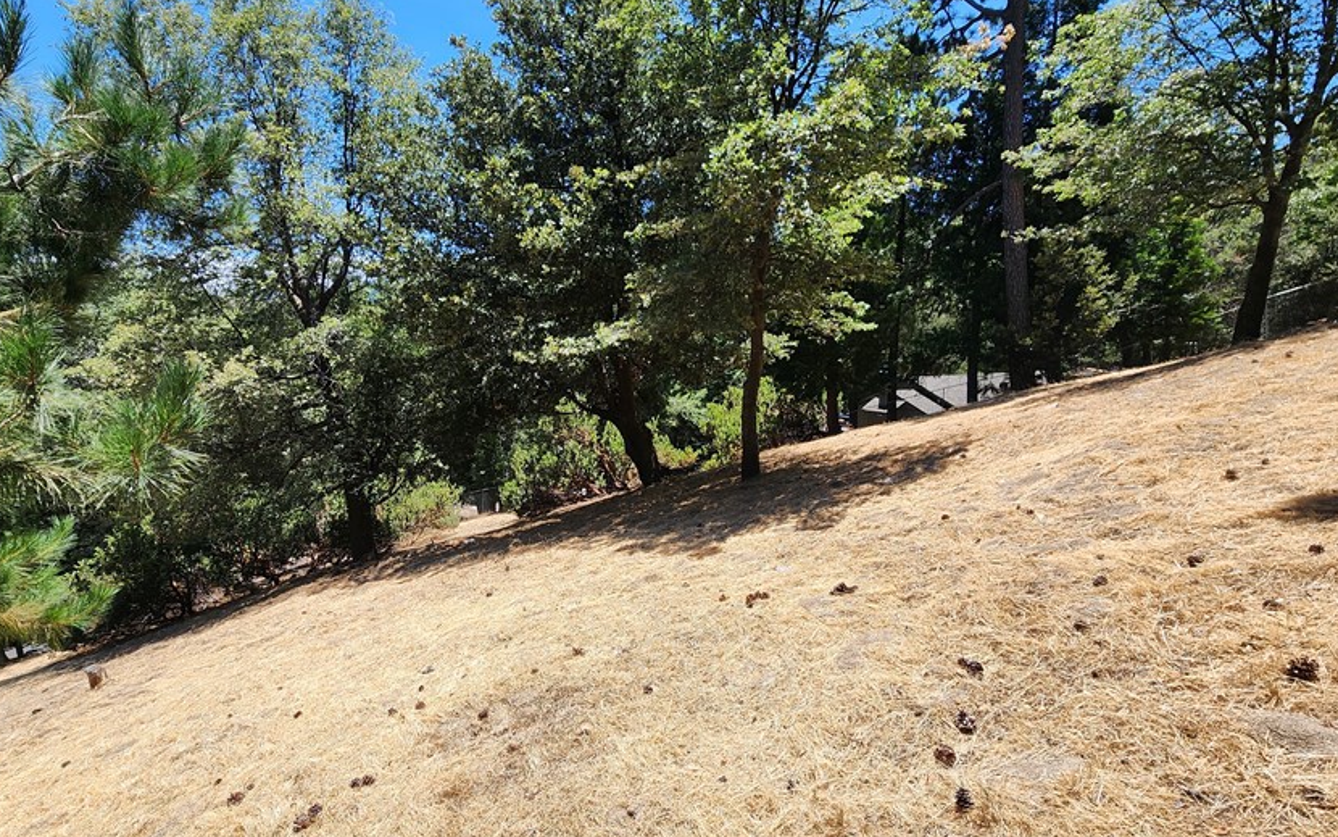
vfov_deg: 68.0
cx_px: 621
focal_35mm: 17
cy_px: 408
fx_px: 620
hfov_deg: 94.2
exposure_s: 1/1154
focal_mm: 2.2
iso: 50
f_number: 2.2
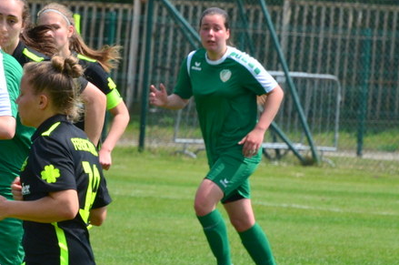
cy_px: 194
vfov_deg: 1.6
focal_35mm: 854
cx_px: -25
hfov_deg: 2.4
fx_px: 9448
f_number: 11
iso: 500
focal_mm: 250
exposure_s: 1/800
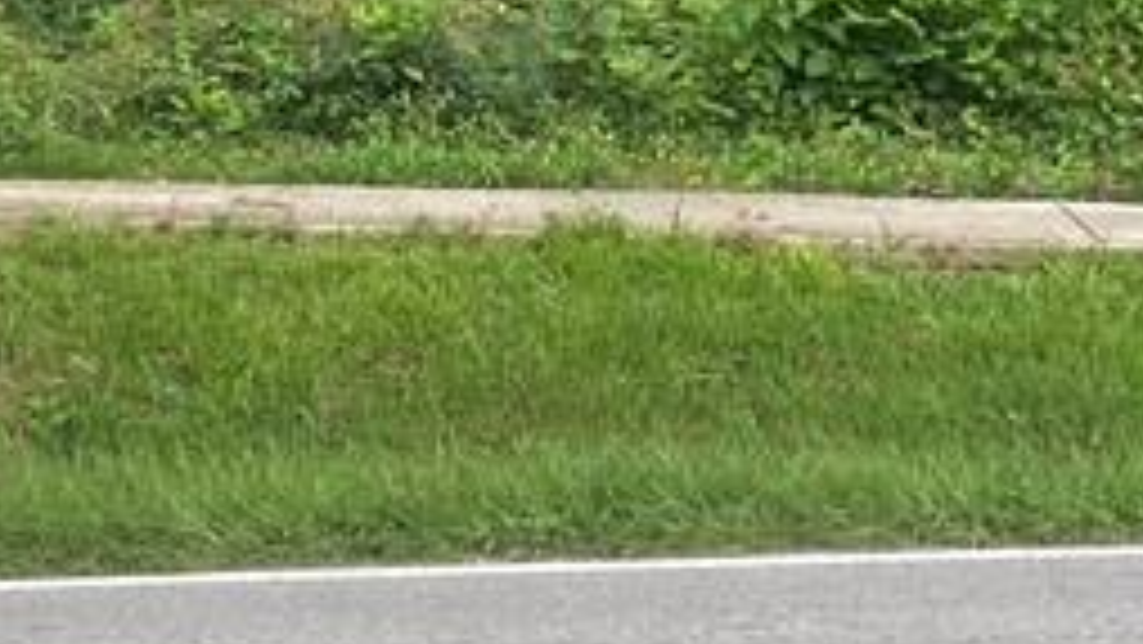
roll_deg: -0.4
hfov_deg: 18.8
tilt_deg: +7.6
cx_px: 608
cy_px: -446
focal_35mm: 114
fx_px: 3456
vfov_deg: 10.1
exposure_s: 1/198
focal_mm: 4.2
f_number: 1.6
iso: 32
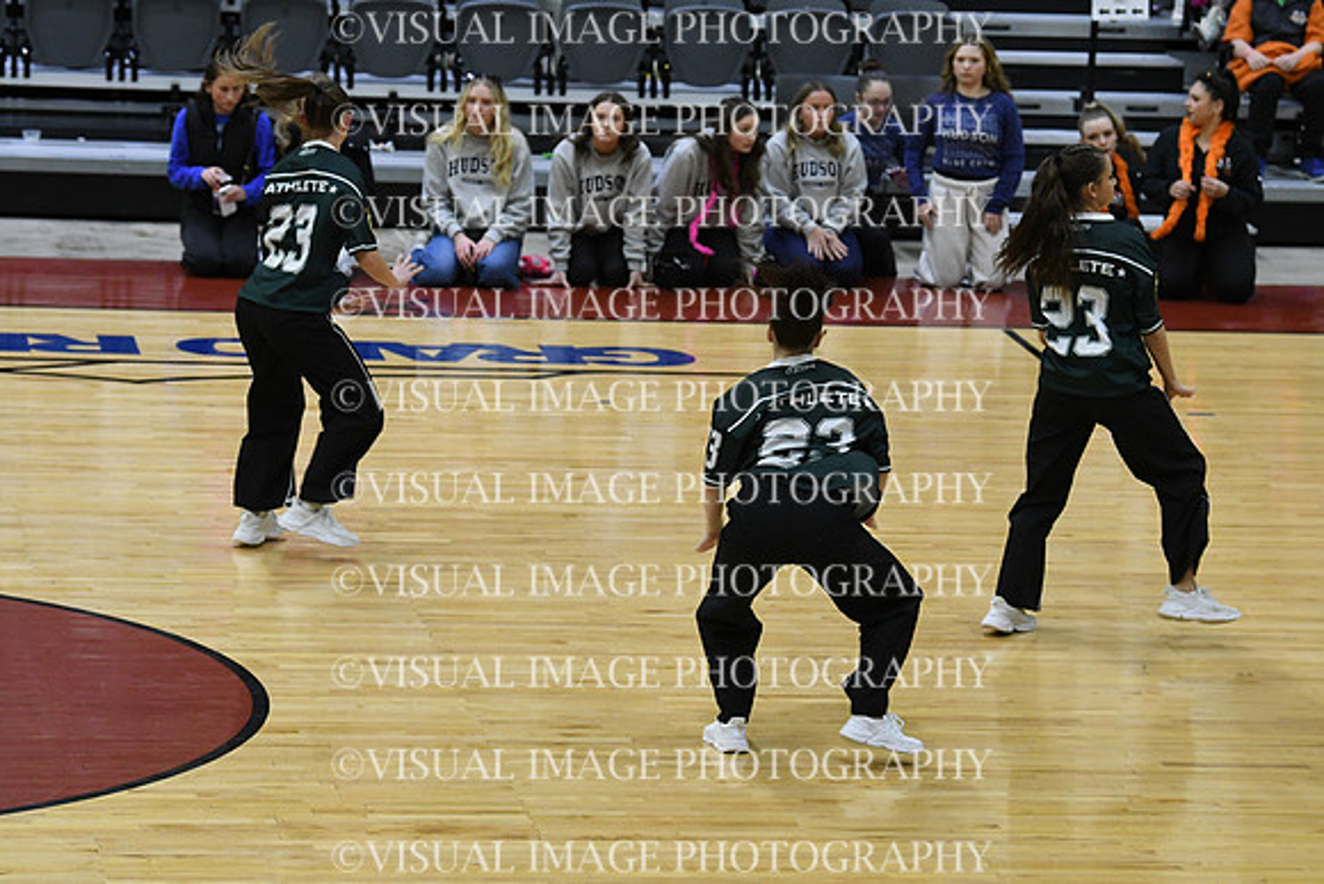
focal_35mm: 153
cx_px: 662
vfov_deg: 9.0
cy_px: 442
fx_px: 5628
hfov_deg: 13.4
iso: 3200
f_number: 3.5
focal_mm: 102
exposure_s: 1/400
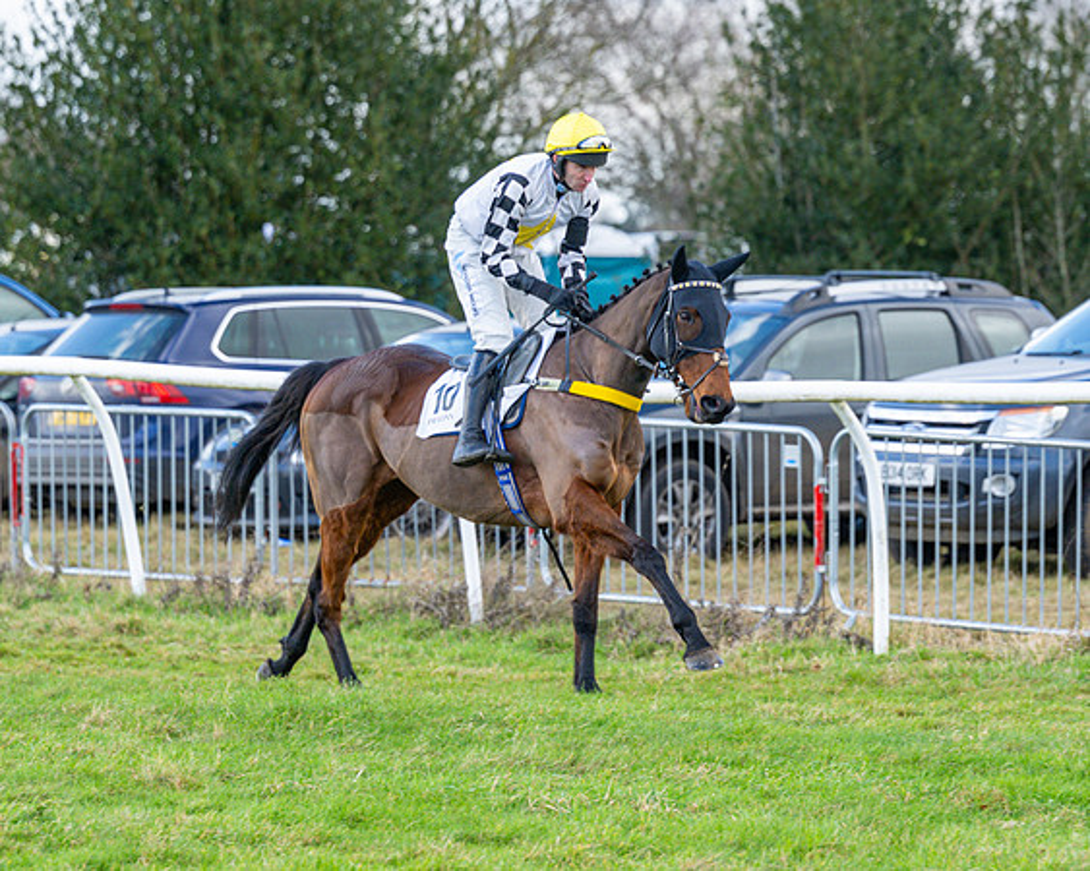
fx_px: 8121
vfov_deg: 6.1
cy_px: 424
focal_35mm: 252
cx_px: 639
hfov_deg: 7.7
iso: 500
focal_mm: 145
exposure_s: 1/800
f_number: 4
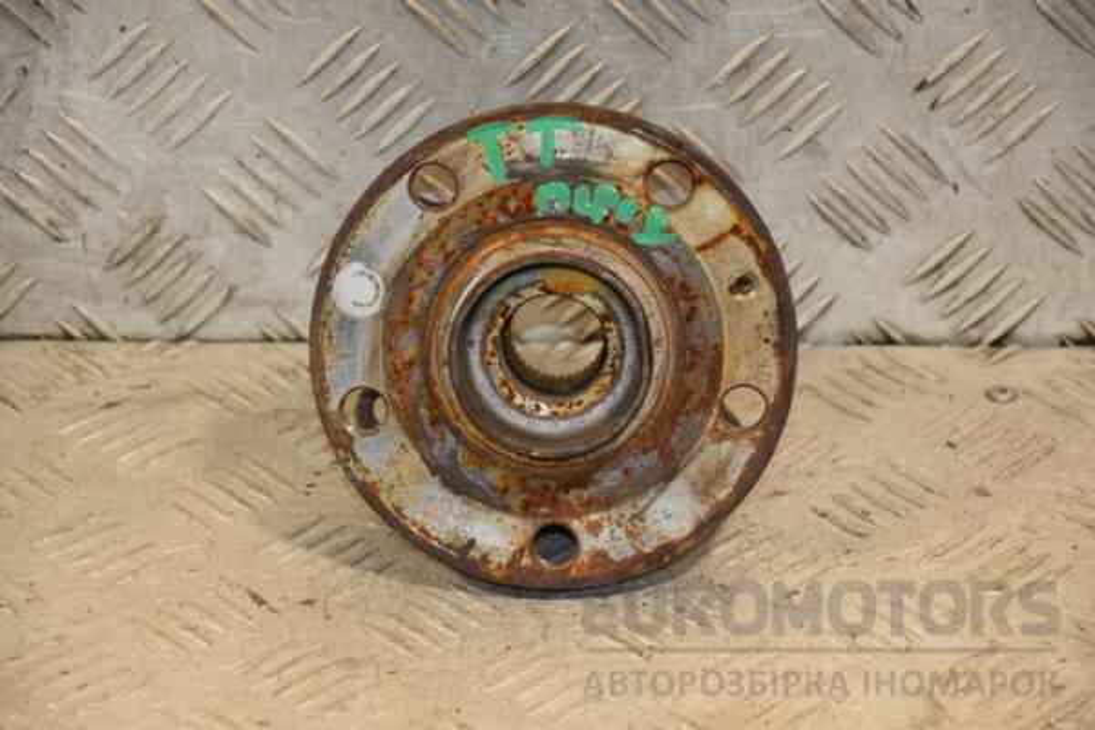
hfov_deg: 14.0
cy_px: 365
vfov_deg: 9.3
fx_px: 4471
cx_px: 548
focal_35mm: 147
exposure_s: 1/125
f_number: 5.6
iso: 800
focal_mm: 98
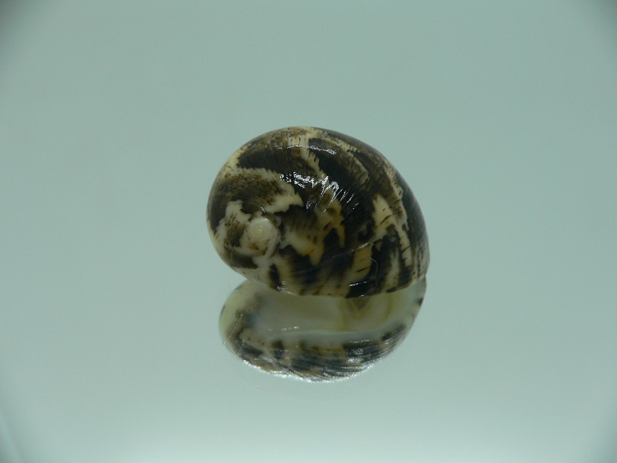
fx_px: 624
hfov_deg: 52.6
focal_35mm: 35
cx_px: 308
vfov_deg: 40.7
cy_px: 232
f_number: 2.8
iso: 80
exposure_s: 1/60
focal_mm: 4.6
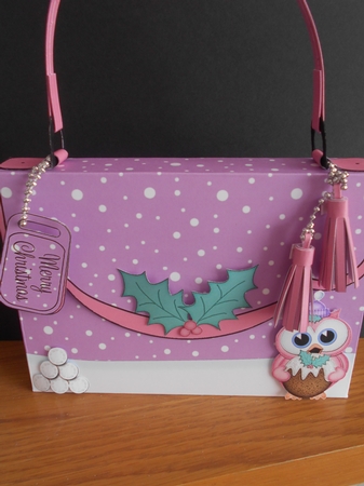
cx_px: 182
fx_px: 421
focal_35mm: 30
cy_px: 243
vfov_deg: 60.0
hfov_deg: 46.8
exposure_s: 1/30
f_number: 3.4
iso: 180
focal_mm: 5.1
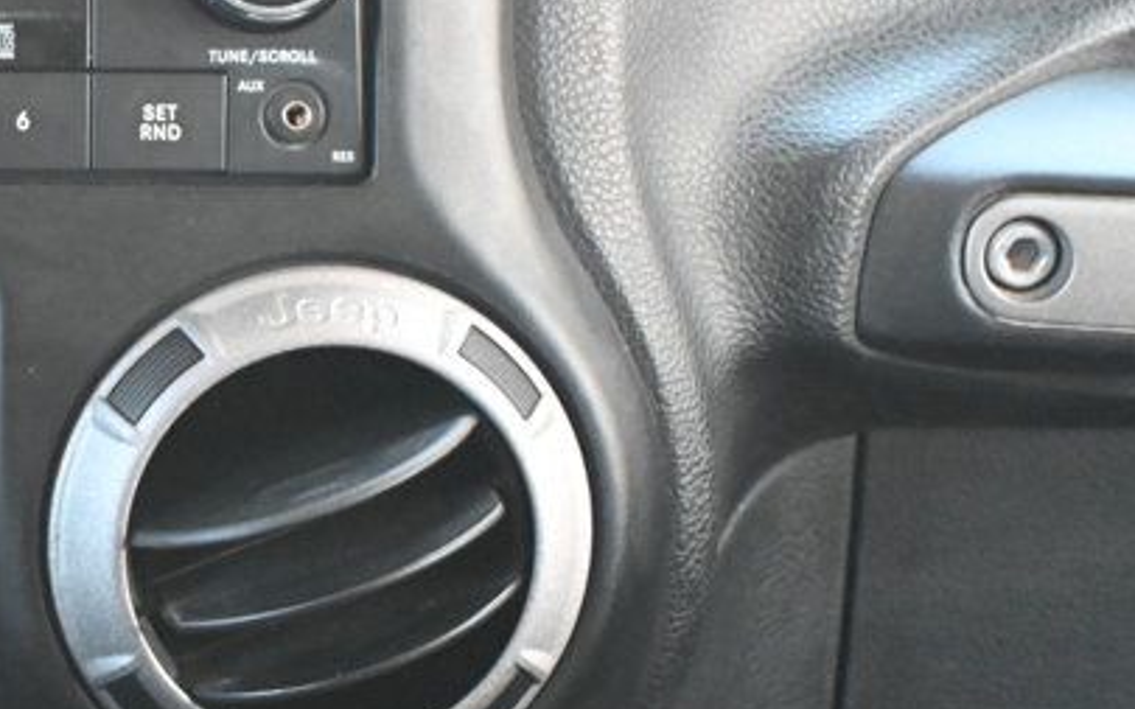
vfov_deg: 9.7
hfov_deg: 14.9
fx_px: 4184
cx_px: -249
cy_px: 401
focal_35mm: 135
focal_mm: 35
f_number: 5.3
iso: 4500
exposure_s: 1/60
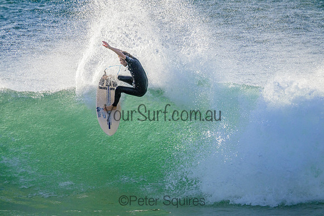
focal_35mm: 800
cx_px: 162
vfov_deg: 1.7
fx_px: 7201
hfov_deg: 2.6
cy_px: 108
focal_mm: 800
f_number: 11
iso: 1400
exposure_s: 1/2000
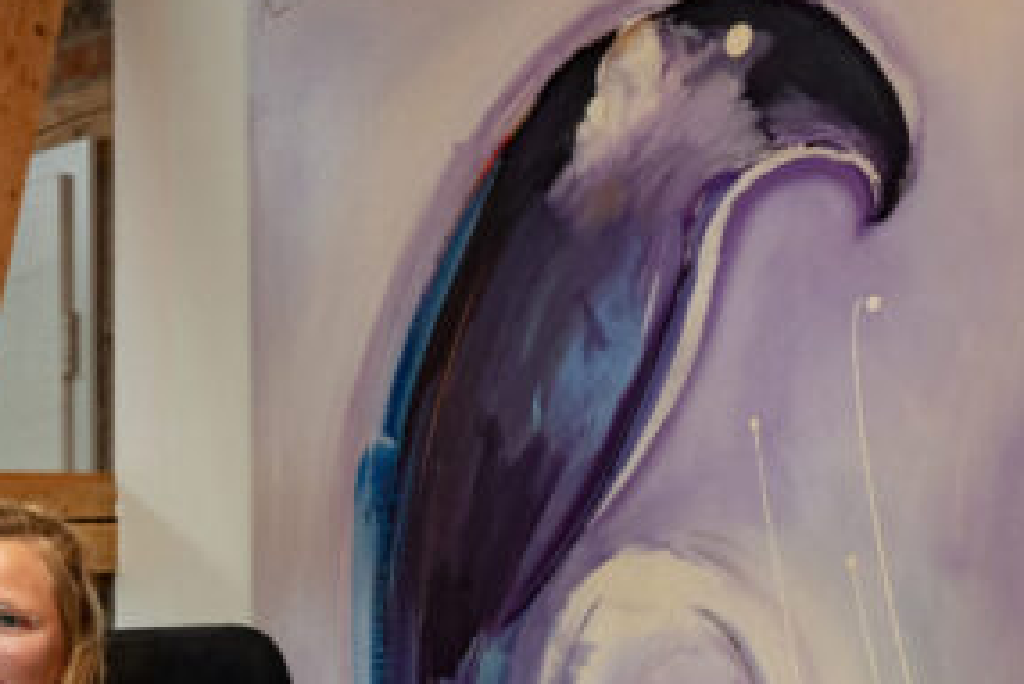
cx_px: -75
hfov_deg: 22.4
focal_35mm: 86
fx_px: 2447
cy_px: 666
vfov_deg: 15.6
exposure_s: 1/400
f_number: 3.5
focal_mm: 32
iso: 1600
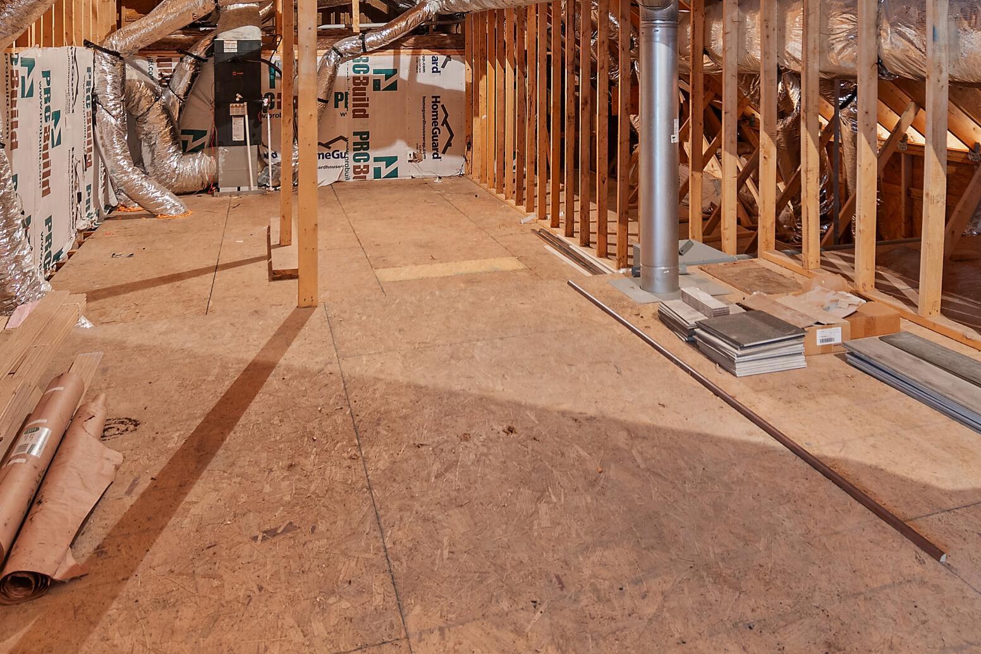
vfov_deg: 40.7
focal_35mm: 29
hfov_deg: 63.4
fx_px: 790
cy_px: 39
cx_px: 554
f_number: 4.5
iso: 100
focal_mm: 10
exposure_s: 20
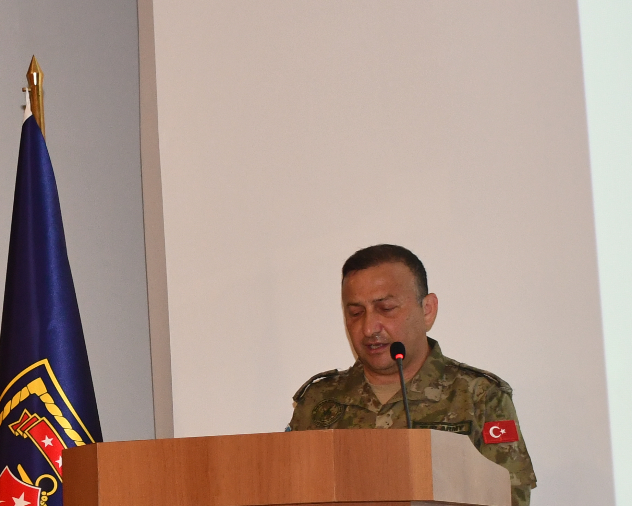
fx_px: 2544
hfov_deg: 14.1
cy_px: 389
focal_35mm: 136
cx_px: 89
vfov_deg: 11.3
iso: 1000
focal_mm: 32
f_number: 4
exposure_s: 1/60
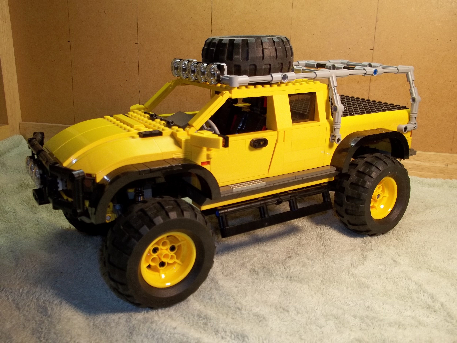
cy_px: 172
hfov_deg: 55.4
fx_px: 436
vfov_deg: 42.9
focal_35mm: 33
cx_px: 228
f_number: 3.3
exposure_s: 1/30
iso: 64
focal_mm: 5.9
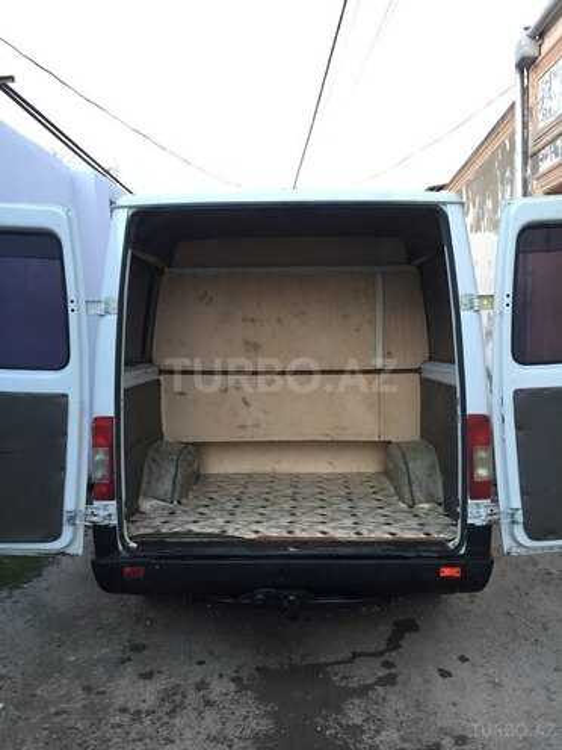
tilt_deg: -2.7
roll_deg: +0.7
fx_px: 628
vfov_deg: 61.7
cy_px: 375
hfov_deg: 48.2
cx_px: 281
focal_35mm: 29
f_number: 2.2
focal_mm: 4.15
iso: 160
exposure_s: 1/33
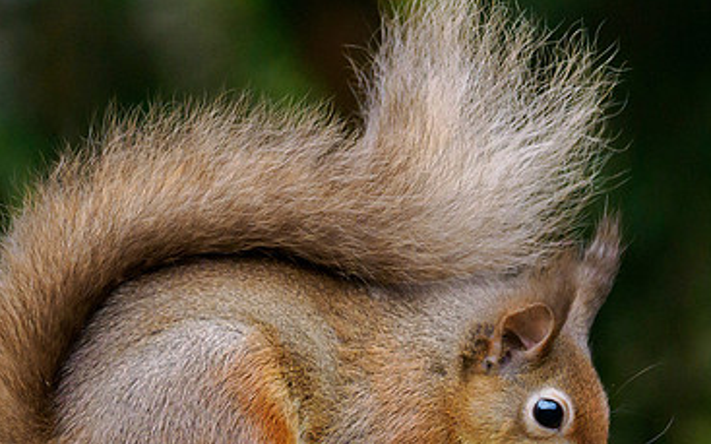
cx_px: 660
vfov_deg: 0.9
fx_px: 27793
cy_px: 534
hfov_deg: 1.5
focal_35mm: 1435
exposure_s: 1/320
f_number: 4
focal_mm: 300
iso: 3200
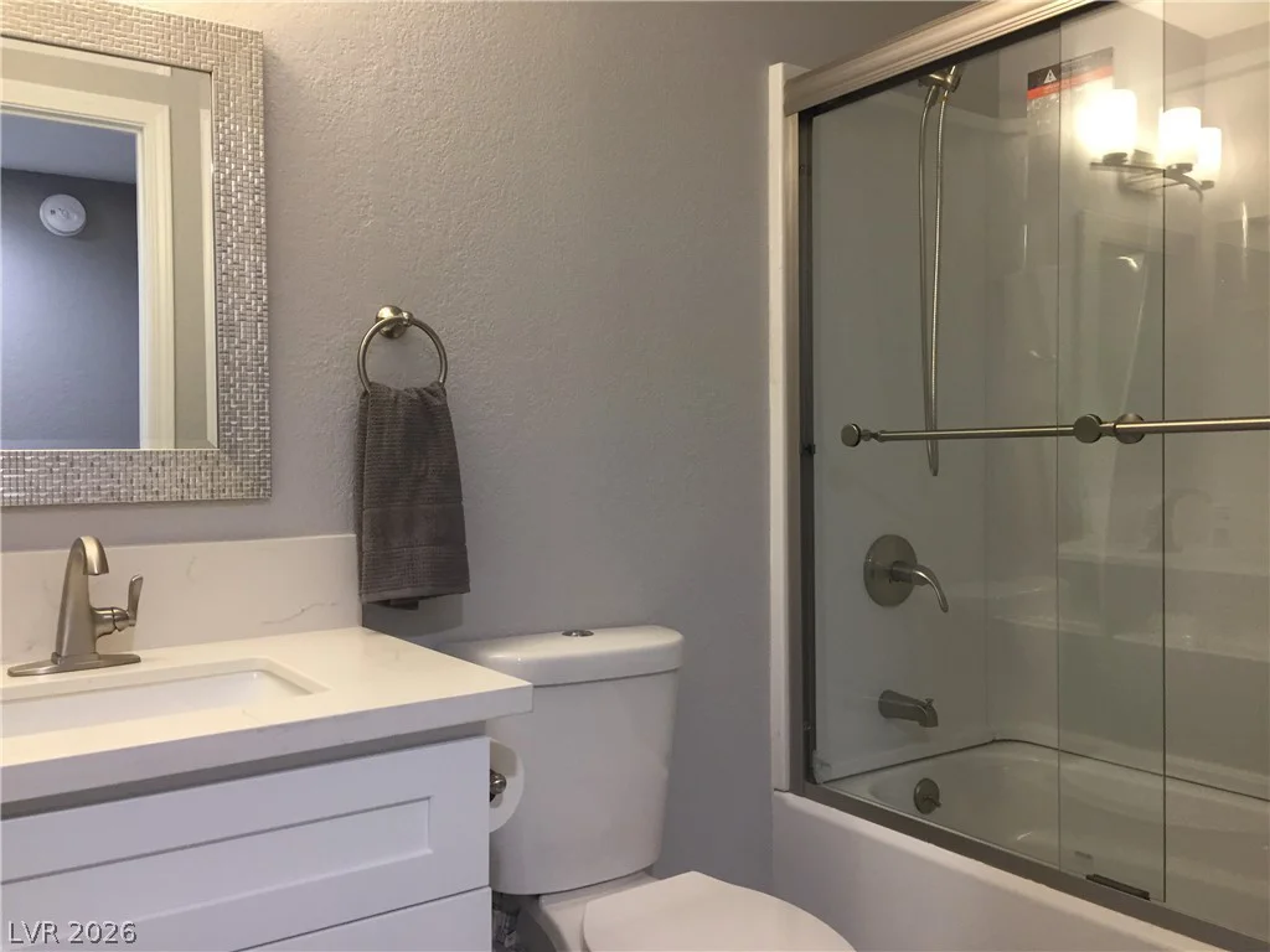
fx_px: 1064
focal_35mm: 29
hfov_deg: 61.7
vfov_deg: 48.2
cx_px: 635
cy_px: 476
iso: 100
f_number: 2.2
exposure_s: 1/30
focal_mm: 4.15
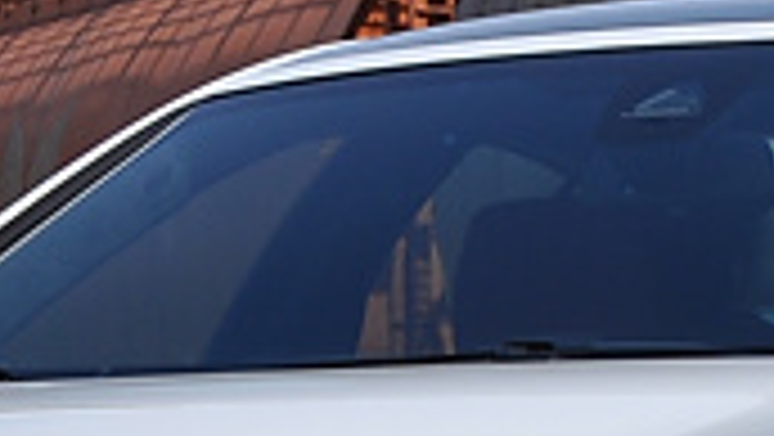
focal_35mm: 420
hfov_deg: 5.1
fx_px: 8625
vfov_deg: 2.9
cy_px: 405
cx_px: 716
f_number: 11
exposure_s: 1/500
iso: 200
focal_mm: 48
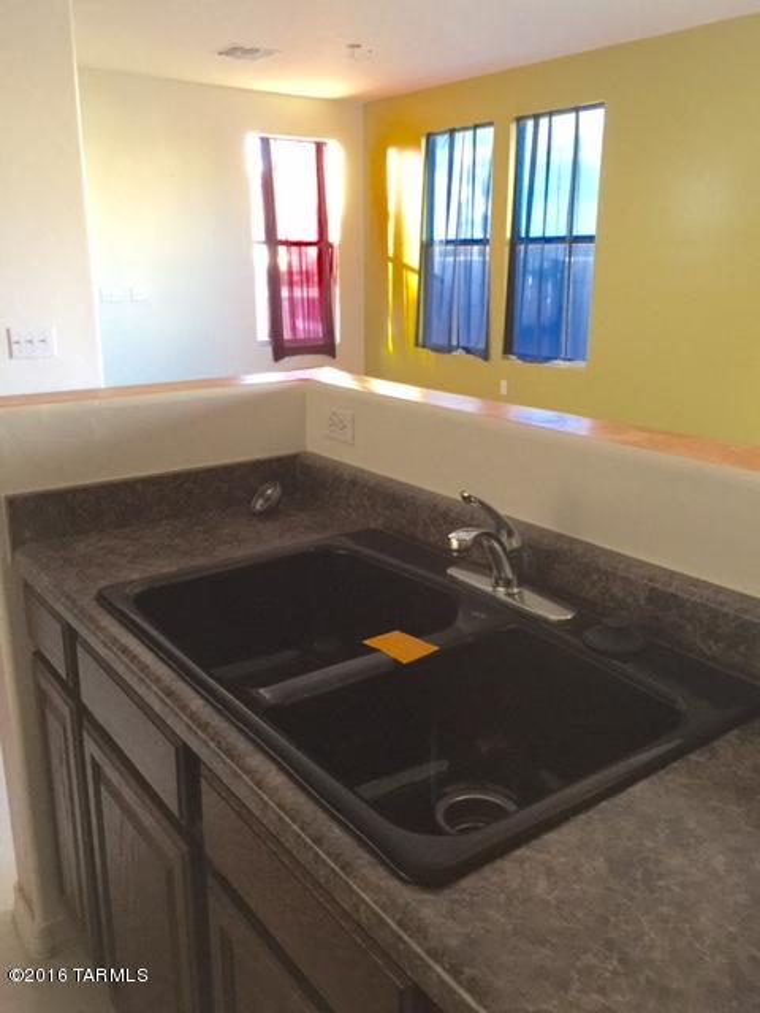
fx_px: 849
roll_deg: -0.6
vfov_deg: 61.7
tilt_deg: -14.8
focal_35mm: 29
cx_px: 380
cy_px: 506
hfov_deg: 48.2
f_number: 2.2
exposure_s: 1/15
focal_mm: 4.15
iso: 100
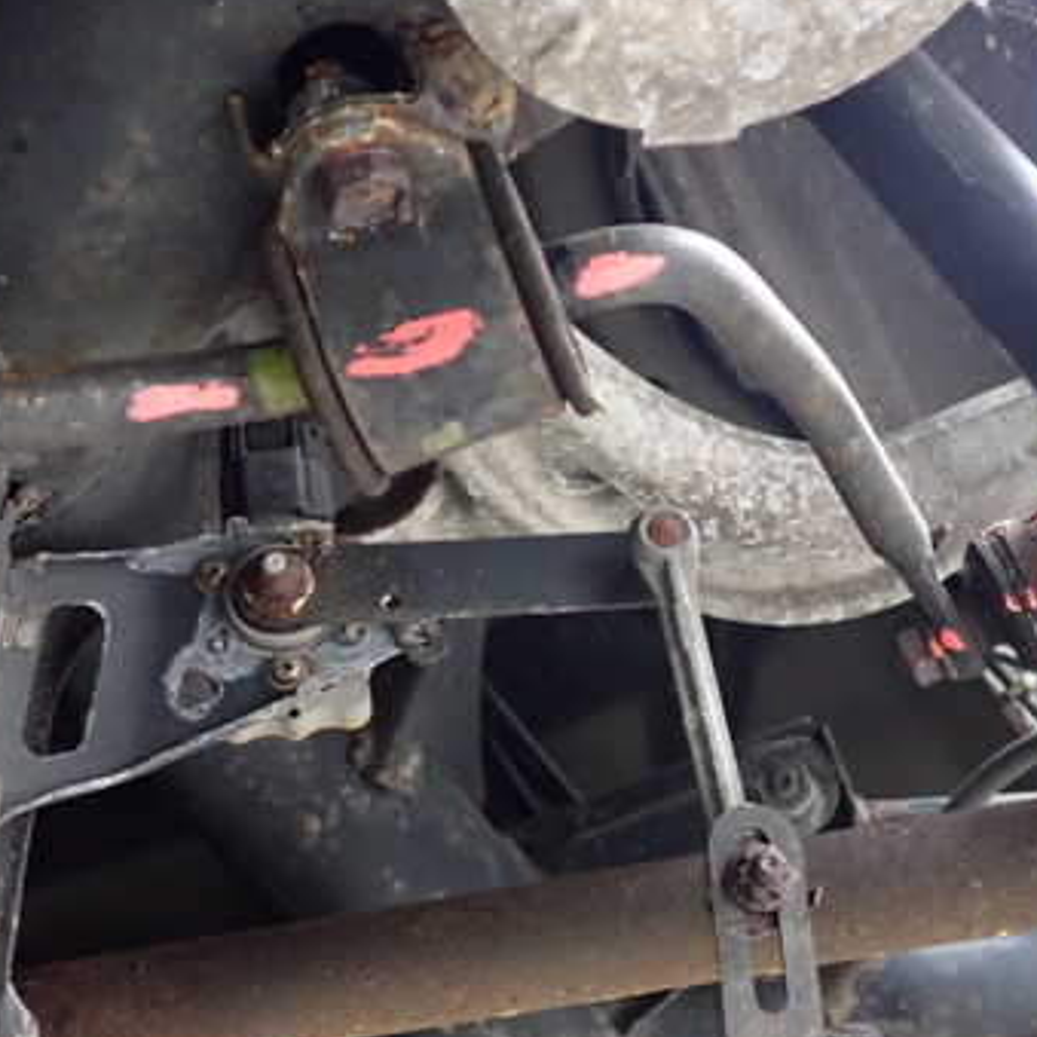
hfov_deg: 36.0
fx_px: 1593
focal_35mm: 47
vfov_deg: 36.0
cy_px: 474
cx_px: 578
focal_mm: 5.4
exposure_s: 1/20
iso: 800
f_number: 2.3
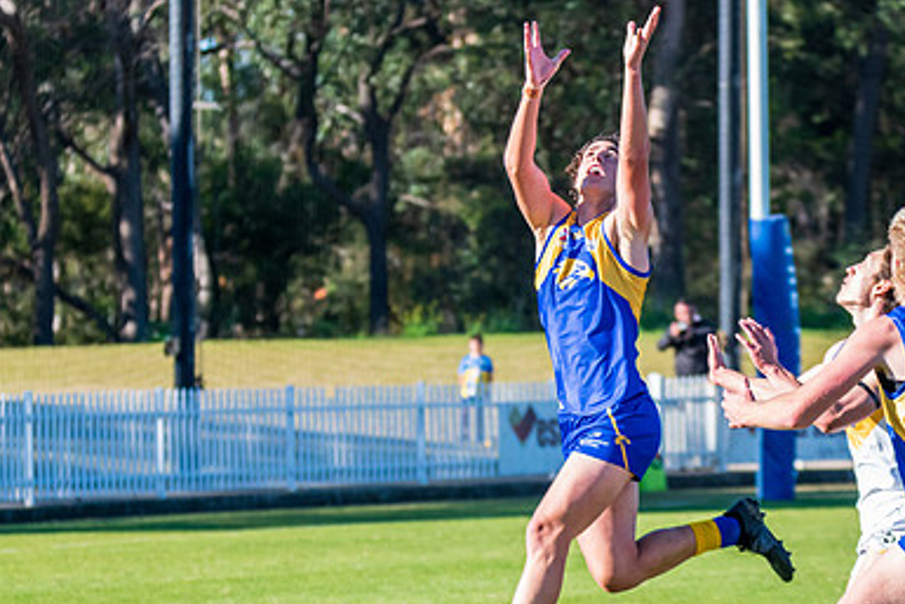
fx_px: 7091
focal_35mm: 282
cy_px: 340
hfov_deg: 7.3
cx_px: 509
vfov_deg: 4.9
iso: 800
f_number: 5.6
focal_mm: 150
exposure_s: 1/2000
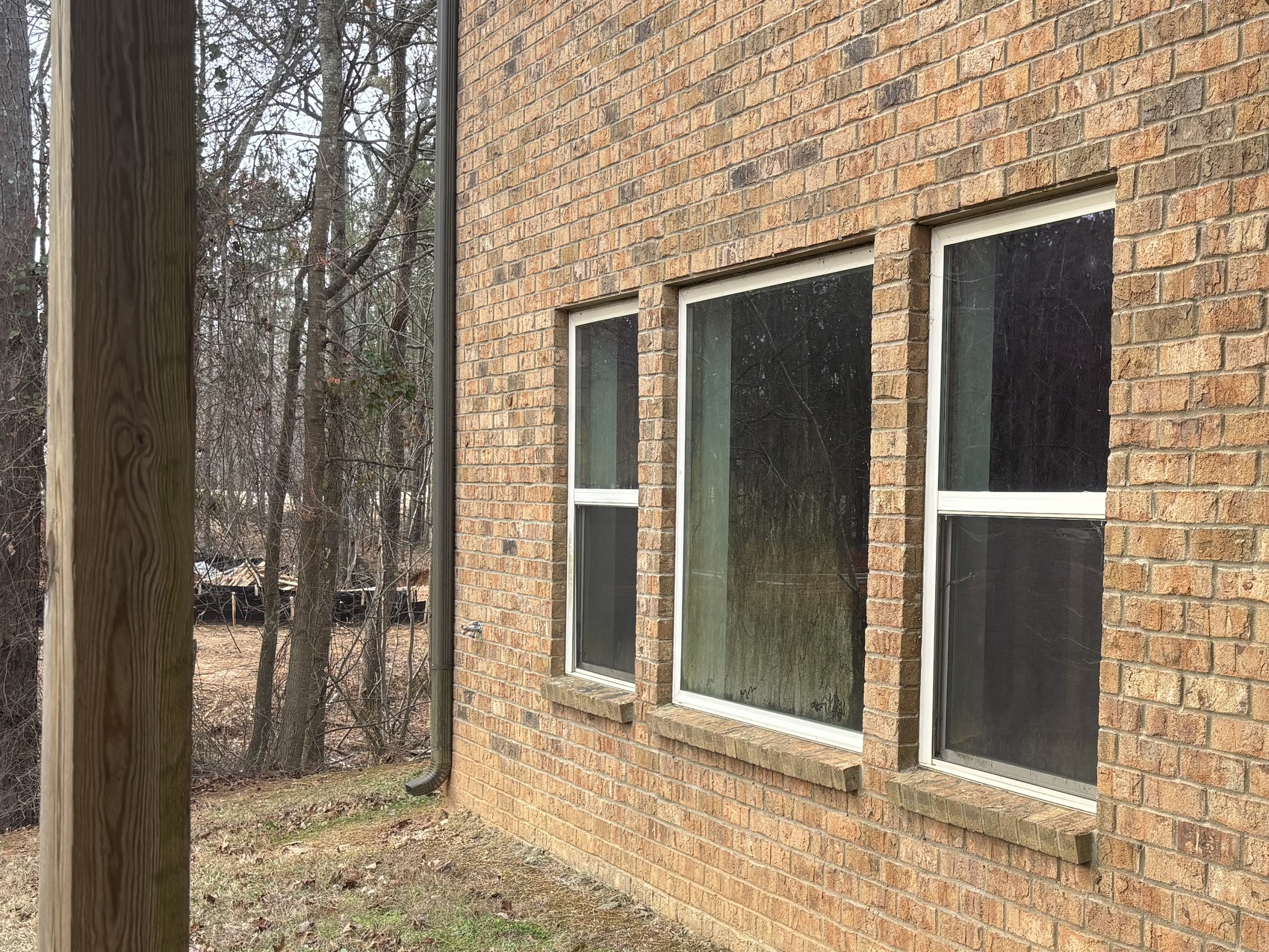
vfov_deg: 30.8
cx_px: 897
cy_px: 588
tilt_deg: -3.0
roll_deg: -1.7
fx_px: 1723
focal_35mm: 47
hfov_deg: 39.7
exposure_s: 1/171
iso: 40
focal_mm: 5.96
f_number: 1.6
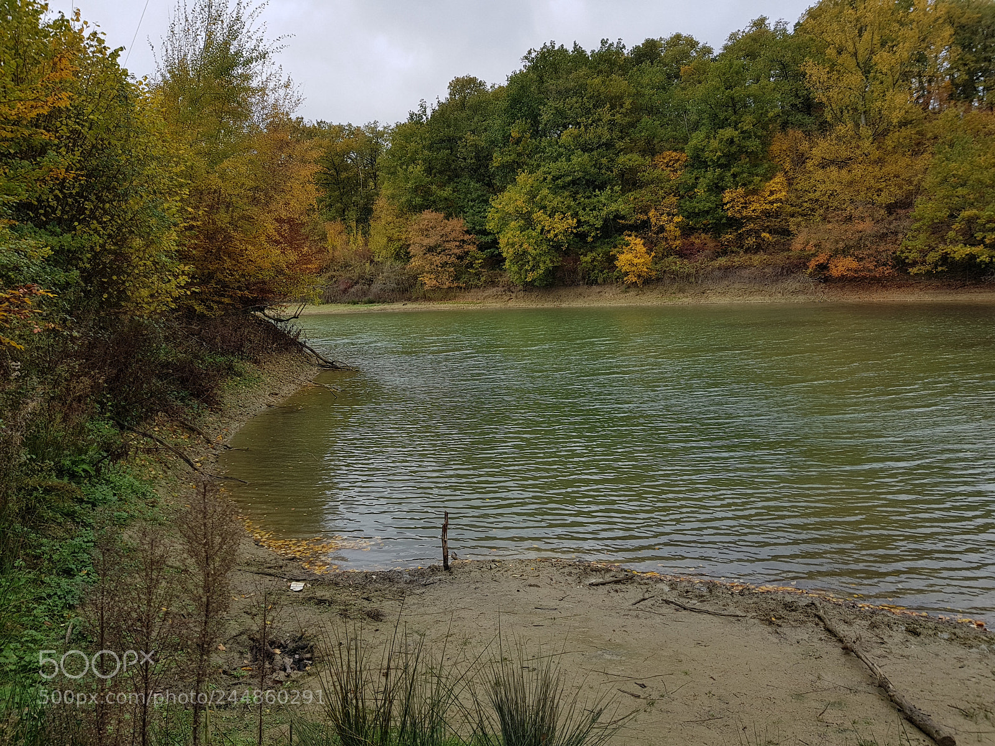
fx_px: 747
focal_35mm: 26
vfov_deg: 53.1
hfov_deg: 67.3
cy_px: 373
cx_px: 498
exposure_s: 1/1044
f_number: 1.7
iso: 40
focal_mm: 4.2
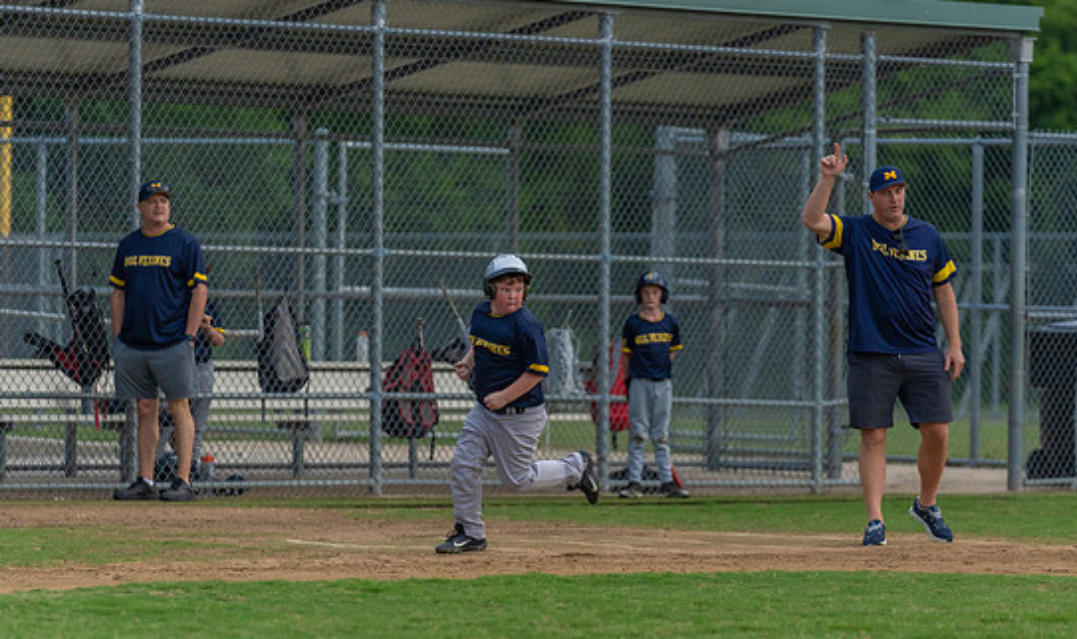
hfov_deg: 8.4
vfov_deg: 5.0
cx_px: 582
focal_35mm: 254
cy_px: 374
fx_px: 7350
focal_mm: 200
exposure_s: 1/1000
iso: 1000
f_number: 2.8
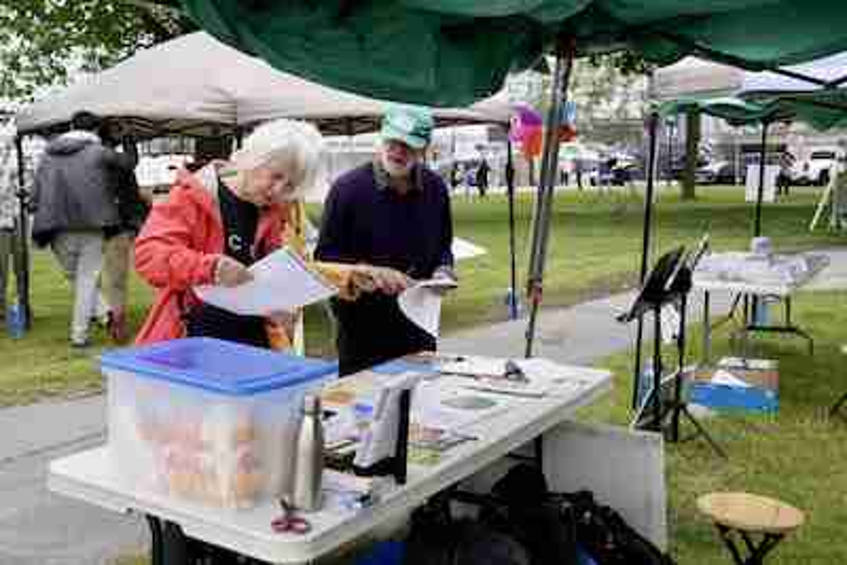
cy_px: 282
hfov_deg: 46.4
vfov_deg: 31.9
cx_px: 424
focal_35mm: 42
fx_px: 988
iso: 400
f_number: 8
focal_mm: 42
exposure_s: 1/200
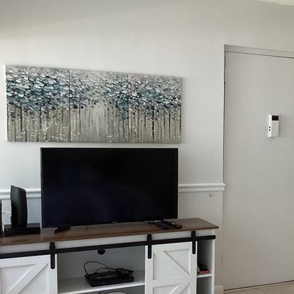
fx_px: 538
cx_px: 275
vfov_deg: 30.4
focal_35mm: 56
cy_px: 186
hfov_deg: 29.1
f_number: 2.4
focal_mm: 3.3
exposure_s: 1/60
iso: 200
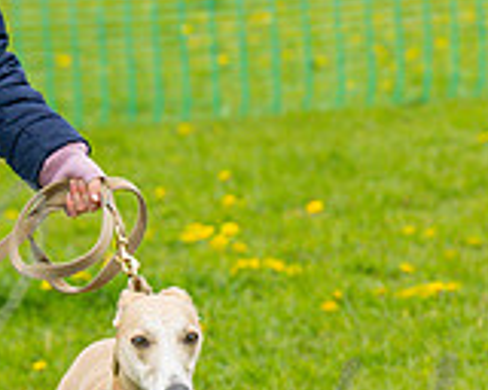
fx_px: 4694
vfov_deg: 4.8
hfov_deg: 6.0
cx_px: 225
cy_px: 393
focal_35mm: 325
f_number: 4.5
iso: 400
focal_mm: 82
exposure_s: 1/2000
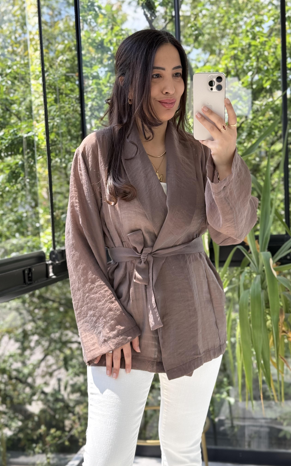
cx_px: 160
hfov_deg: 25.3
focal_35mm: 51
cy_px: 233
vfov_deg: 39.6
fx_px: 647
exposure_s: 1/407
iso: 100
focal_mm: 6.76
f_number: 1.78
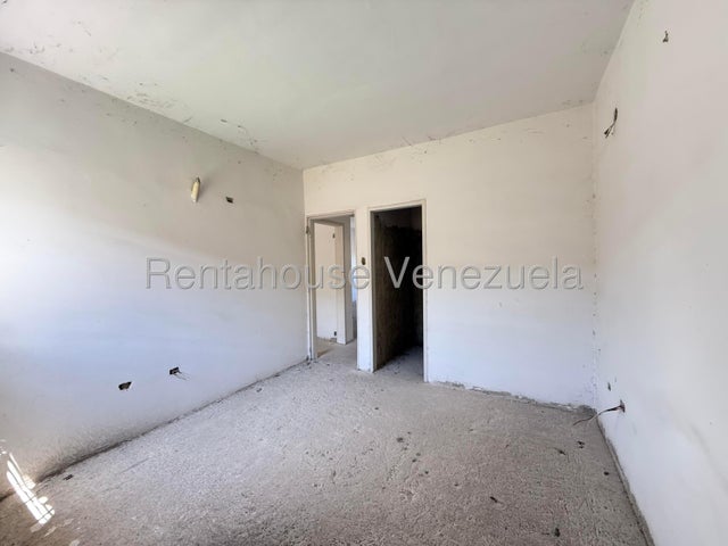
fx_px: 294
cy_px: 273
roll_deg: +1.9
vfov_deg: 85.7
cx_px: 364
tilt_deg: -1.2
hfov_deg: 102.1
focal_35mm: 14
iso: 250
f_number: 2.2
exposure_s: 1/99
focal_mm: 2.22
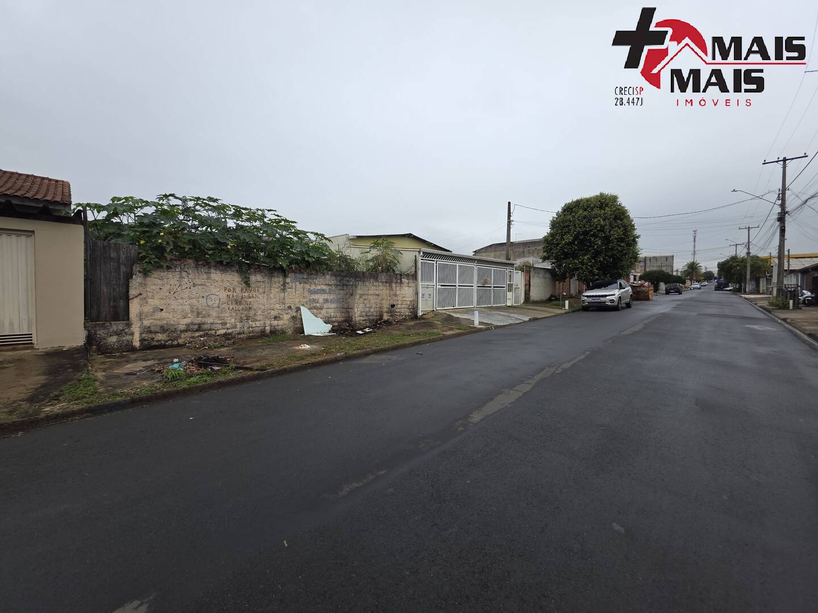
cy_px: 306
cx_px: 409
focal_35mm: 13
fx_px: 307
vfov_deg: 89.9
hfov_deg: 106.2
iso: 40
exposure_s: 1/334
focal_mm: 2.2
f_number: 1.9
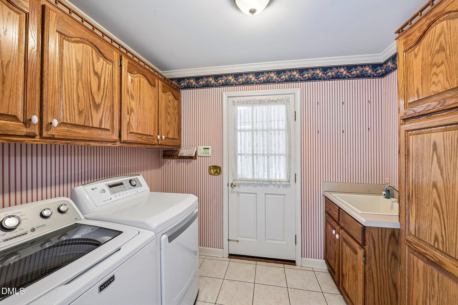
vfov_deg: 81.2
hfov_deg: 104.3
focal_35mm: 14
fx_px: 178
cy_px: 152
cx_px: 229
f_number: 9
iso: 200
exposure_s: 1/2.5
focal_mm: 14
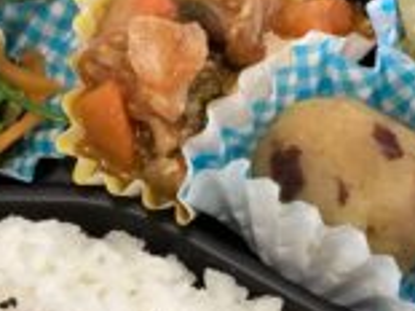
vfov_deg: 19.3
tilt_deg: -73.0
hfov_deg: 26.0
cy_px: 277
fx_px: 898
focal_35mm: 75
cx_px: 183
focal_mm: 3.3
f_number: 2.4
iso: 320
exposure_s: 1/60
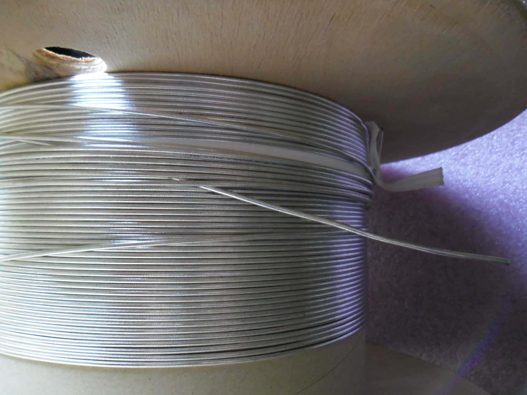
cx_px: 264
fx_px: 411
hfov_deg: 65.3
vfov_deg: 51.4
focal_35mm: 27
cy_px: 198
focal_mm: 4.9
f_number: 3.5
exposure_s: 1/22
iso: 400
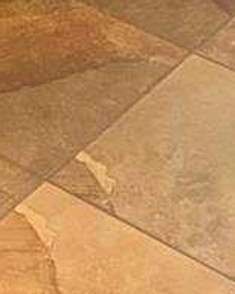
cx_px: -156
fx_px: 1719
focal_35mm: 198
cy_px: -569
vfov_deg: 8.3
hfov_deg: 7.6
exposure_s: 1/60
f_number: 1.6
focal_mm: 5.96
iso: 400
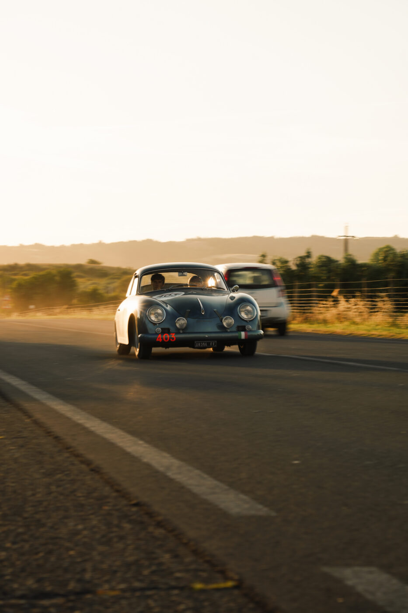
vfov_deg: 19.5
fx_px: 1785
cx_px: 204
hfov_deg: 13.0
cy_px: 306
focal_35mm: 105
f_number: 7.1
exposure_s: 1/80
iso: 100
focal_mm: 105
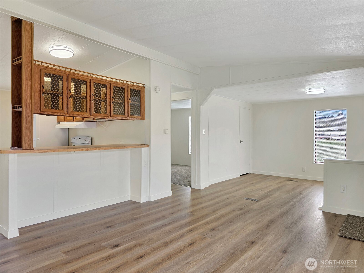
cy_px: 136
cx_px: 182
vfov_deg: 58.9
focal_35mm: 23
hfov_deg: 73.9
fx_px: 242
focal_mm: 6.3
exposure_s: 1/120
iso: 50
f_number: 1.7
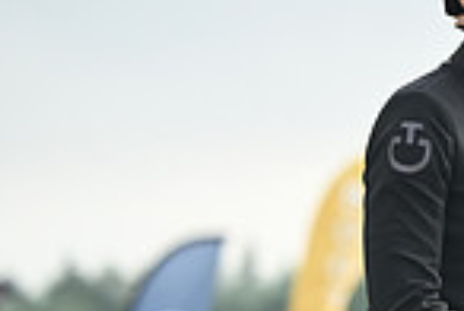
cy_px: 246
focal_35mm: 734
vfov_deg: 1.9
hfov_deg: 2.8
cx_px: 785
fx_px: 9480
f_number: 5
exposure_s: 1/1250
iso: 800
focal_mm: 185
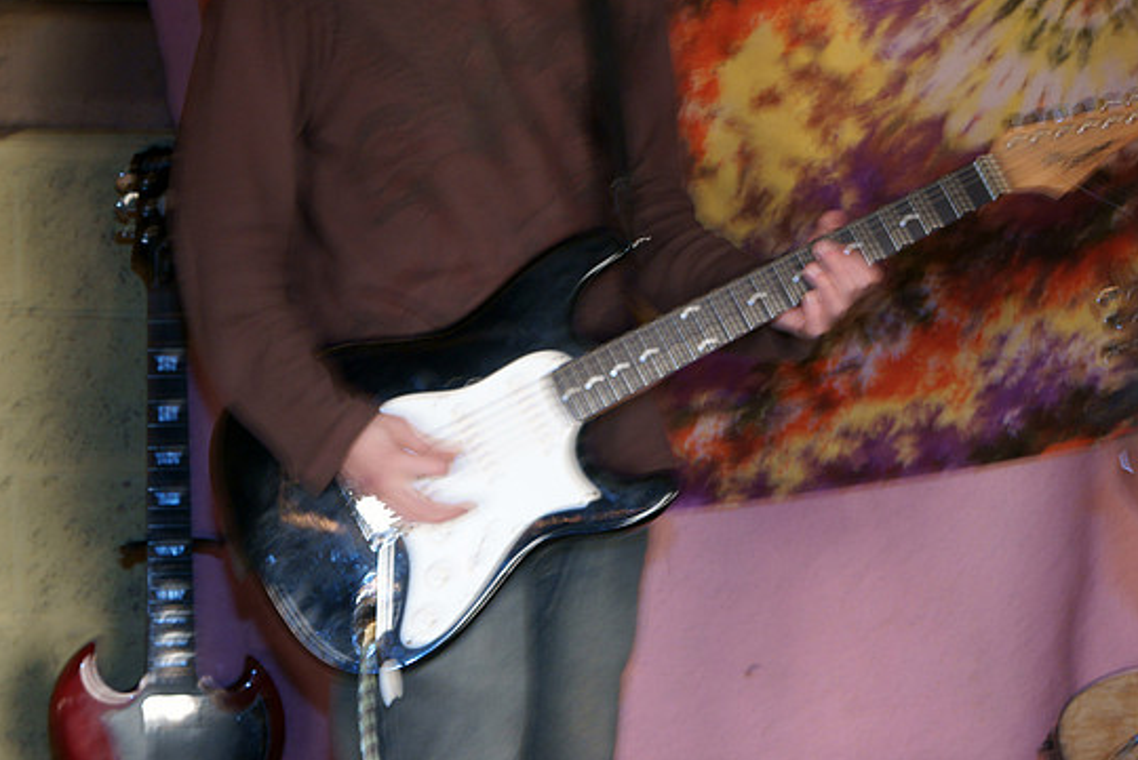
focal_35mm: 89
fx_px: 2801
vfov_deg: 15.5
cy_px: 376
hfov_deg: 23.0
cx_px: 573
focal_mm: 55
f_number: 5.6
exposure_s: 1/2.5
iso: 800
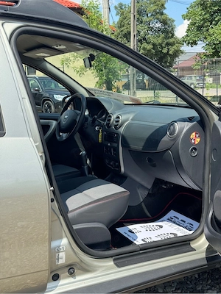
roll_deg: +2.1
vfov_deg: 39.7
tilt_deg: -8.9
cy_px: 147
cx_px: 110
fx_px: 409
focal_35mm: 48
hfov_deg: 30.3
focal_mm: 6.76
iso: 64
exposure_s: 1/1869
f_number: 1.78
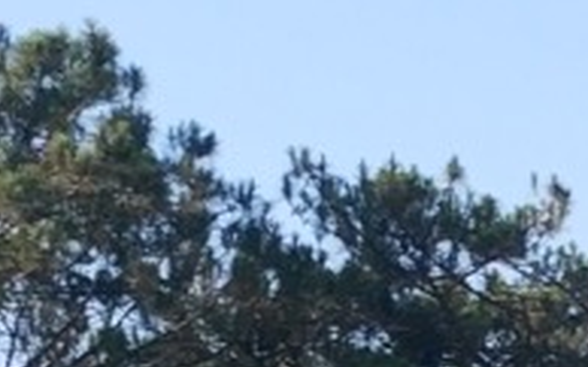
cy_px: 1377
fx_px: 3588
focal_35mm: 224
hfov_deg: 9.0
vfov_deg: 5.3
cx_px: 1015
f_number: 2
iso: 203
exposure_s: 1/1013
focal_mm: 4.5
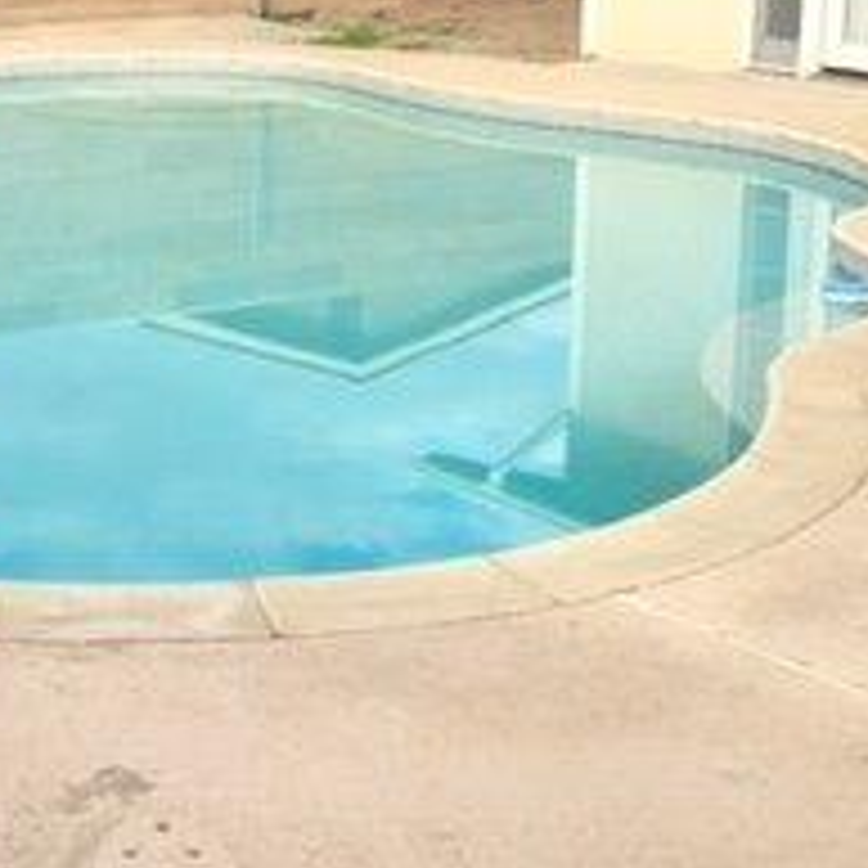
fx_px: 2411
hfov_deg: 19.8
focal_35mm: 85
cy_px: 369
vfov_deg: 20.4
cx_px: 13
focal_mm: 4.15
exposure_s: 1/1319
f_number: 2.2
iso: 32
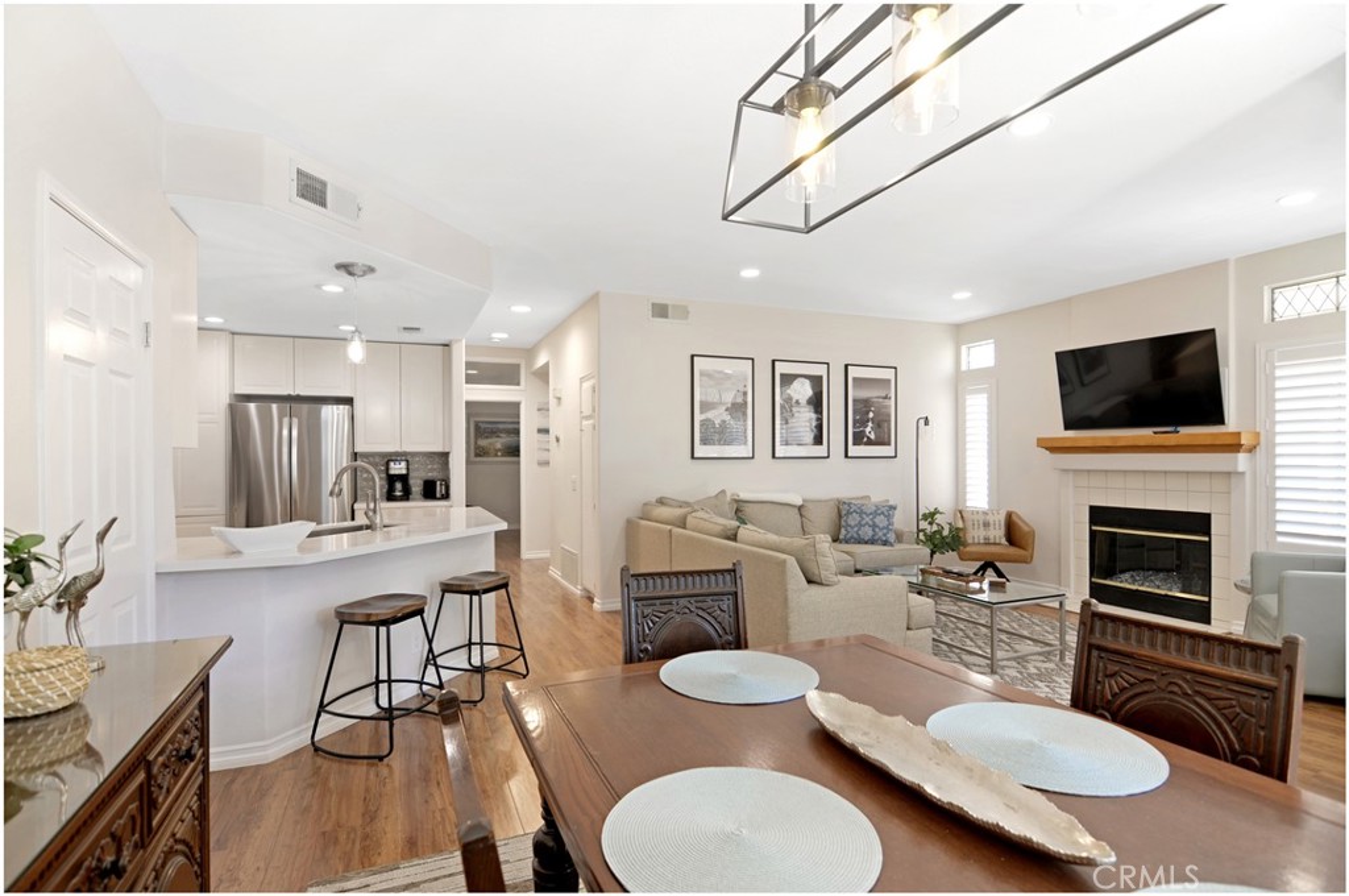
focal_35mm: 16
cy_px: 448
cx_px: 674
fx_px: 618
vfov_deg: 71.9
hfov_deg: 95.1
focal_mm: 11
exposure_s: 1/125
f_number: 4
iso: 100
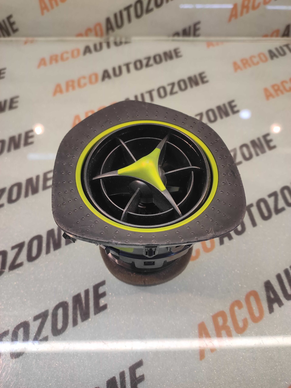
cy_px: 194
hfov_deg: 74.7
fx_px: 191
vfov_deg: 91.1
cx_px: 146
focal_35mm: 17
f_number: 1.79
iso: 118
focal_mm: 4.74
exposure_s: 1/33
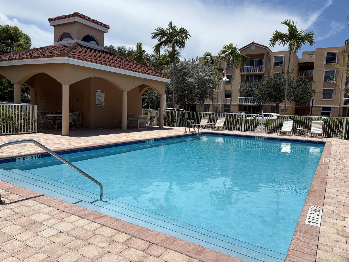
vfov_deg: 53.1
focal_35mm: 26
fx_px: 262
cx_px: 174
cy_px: 131
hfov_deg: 67.3
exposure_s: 1/6993
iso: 50
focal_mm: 5.96
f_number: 1.6
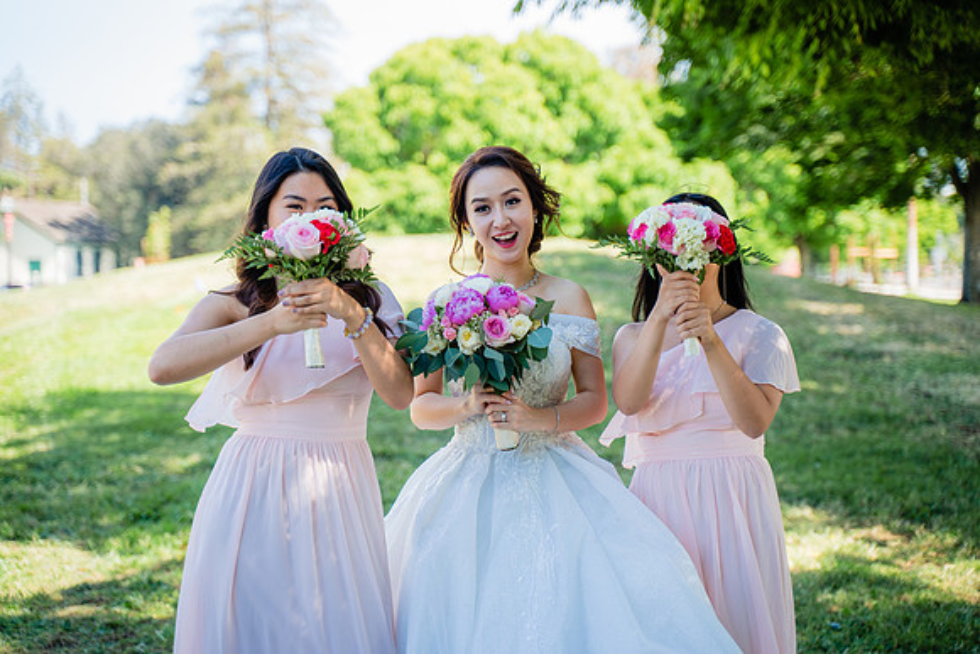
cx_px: 490
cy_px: 327
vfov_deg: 20.0
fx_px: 1851
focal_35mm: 68
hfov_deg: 29.6
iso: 200
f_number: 2.8
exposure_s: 1/400
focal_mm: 68
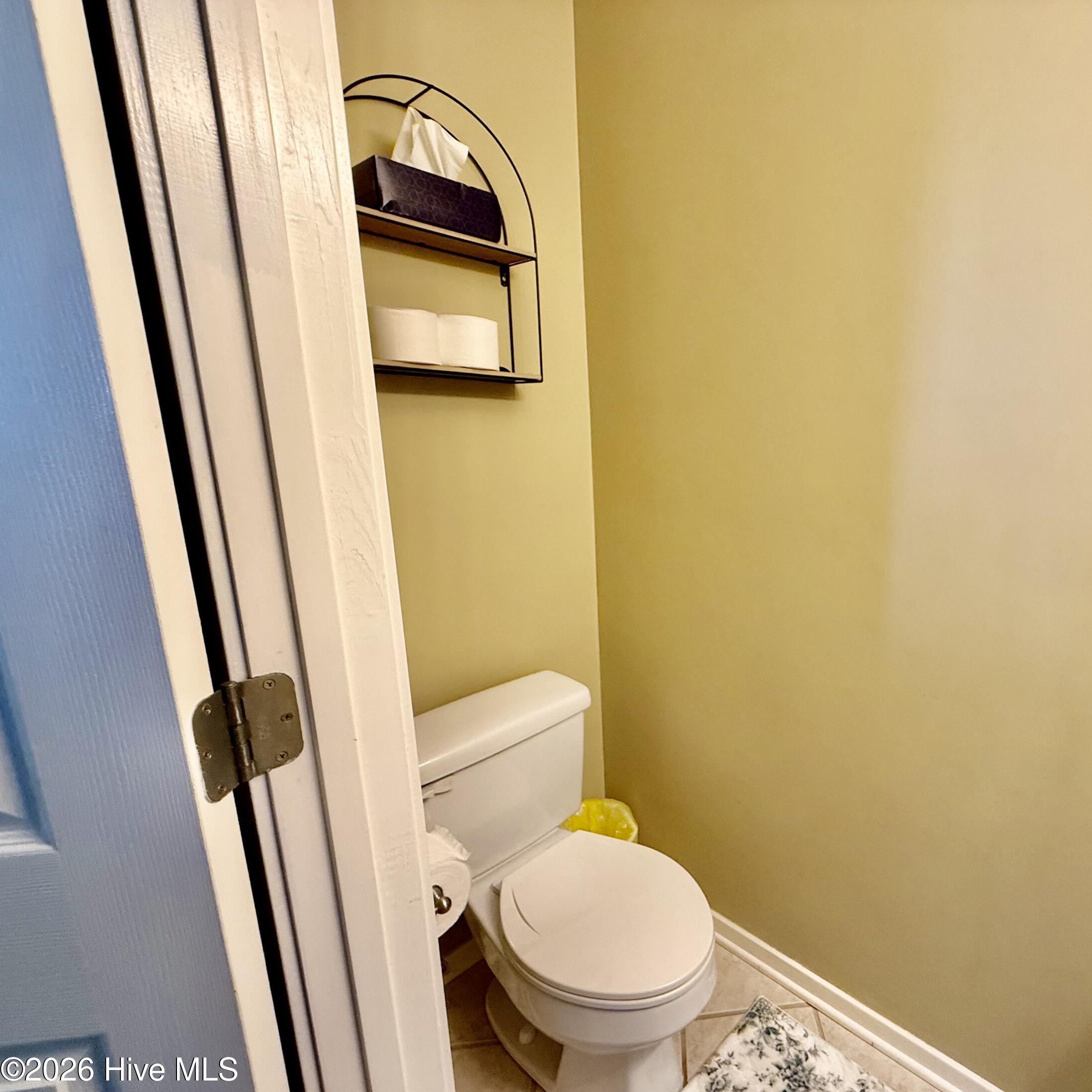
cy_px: 558
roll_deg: -0.4
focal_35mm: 17
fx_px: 607
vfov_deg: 84.0
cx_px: 748
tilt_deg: -10.5
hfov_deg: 80.5
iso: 320
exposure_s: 1/60
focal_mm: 2.22
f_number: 2.2
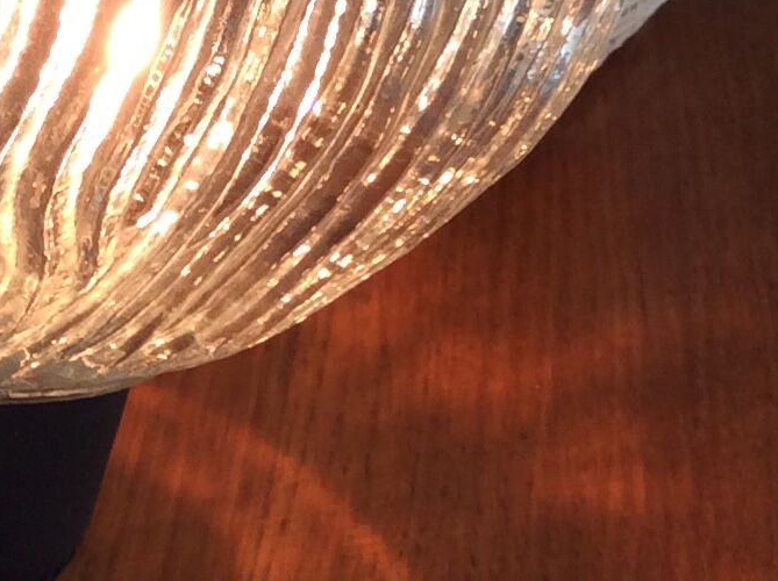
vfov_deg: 11.6
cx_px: 173
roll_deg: +0.3
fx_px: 2783
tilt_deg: -18.9
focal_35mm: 124
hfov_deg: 15.8
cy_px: -191
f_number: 2.4
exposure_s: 1/209
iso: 32
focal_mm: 3.3
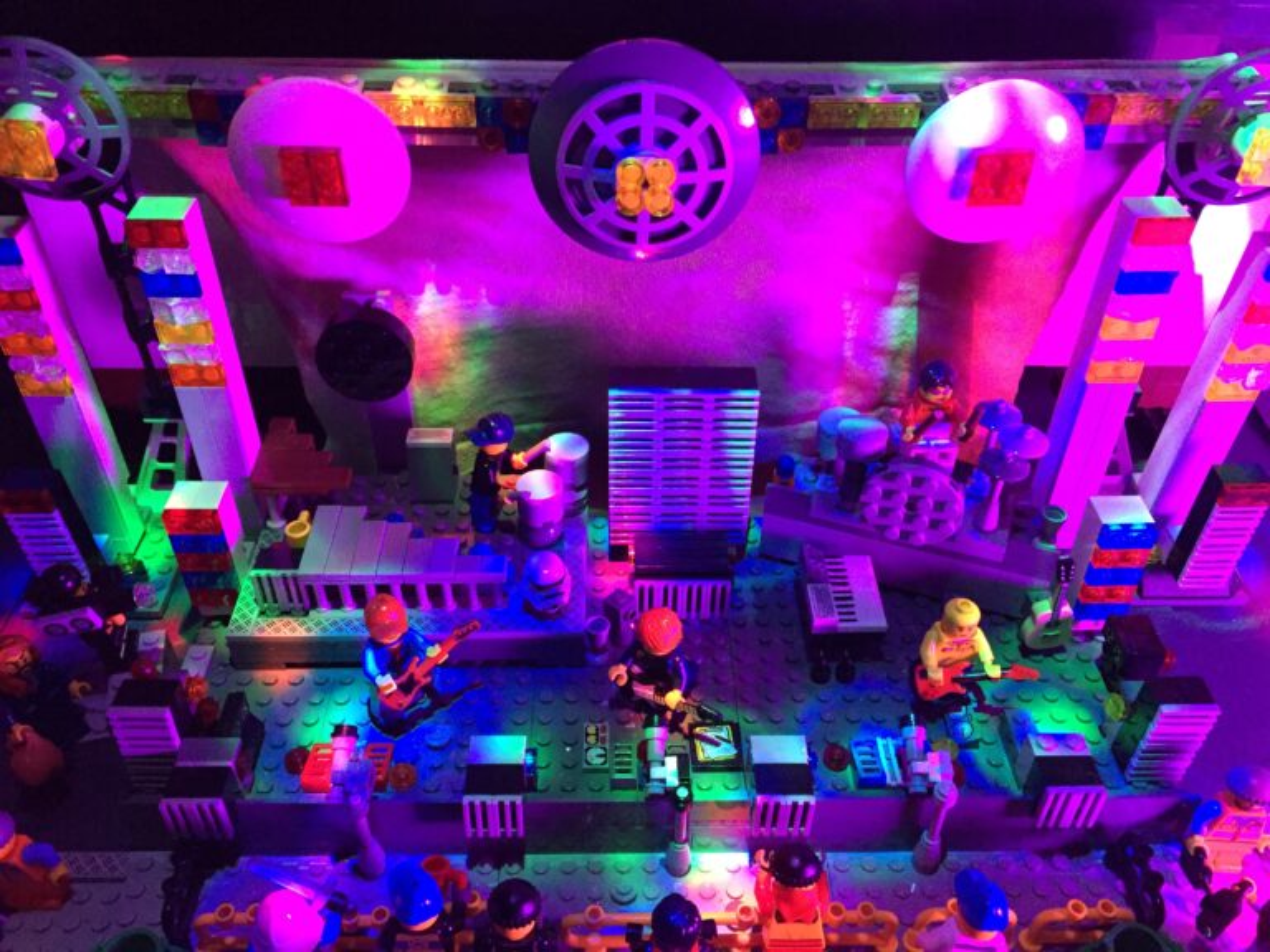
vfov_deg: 48.2
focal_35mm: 29
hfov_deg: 61.7
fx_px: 1064
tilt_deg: -40.4
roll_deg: -1.2
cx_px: 635
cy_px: 476
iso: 250
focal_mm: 4.15
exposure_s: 1/30
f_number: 2.2
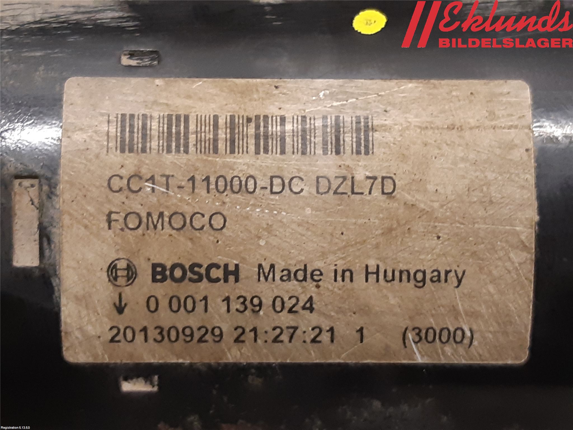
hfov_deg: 67.3
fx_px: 430
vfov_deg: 53.1
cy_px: 215
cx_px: 286
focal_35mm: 26
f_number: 1.7
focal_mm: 3.93
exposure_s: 1/50
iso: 200
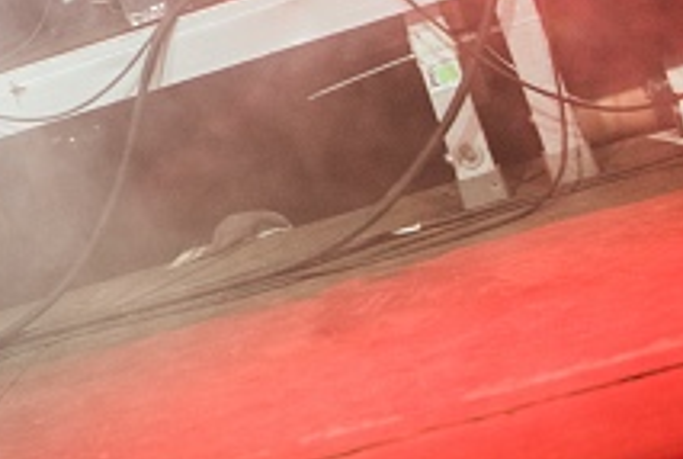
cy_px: -284
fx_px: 2053
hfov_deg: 18.2
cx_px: -74
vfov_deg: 12.0
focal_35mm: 108
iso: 1250
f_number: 2.8
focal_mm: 32
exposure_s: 1/100
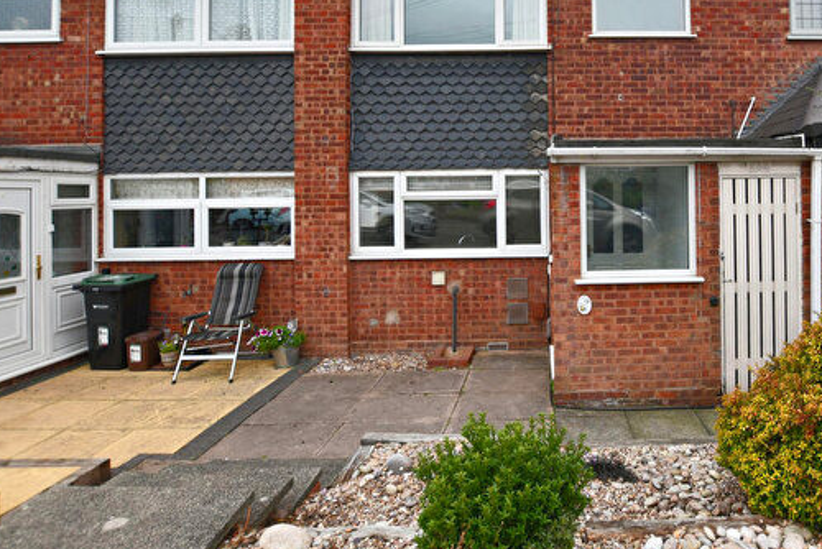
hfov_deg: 77.9
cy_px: 182
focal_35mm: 21
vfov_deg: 58.2
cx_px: 564
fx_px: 480
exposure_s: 1/160
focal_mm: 10
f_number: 6.3
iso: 100
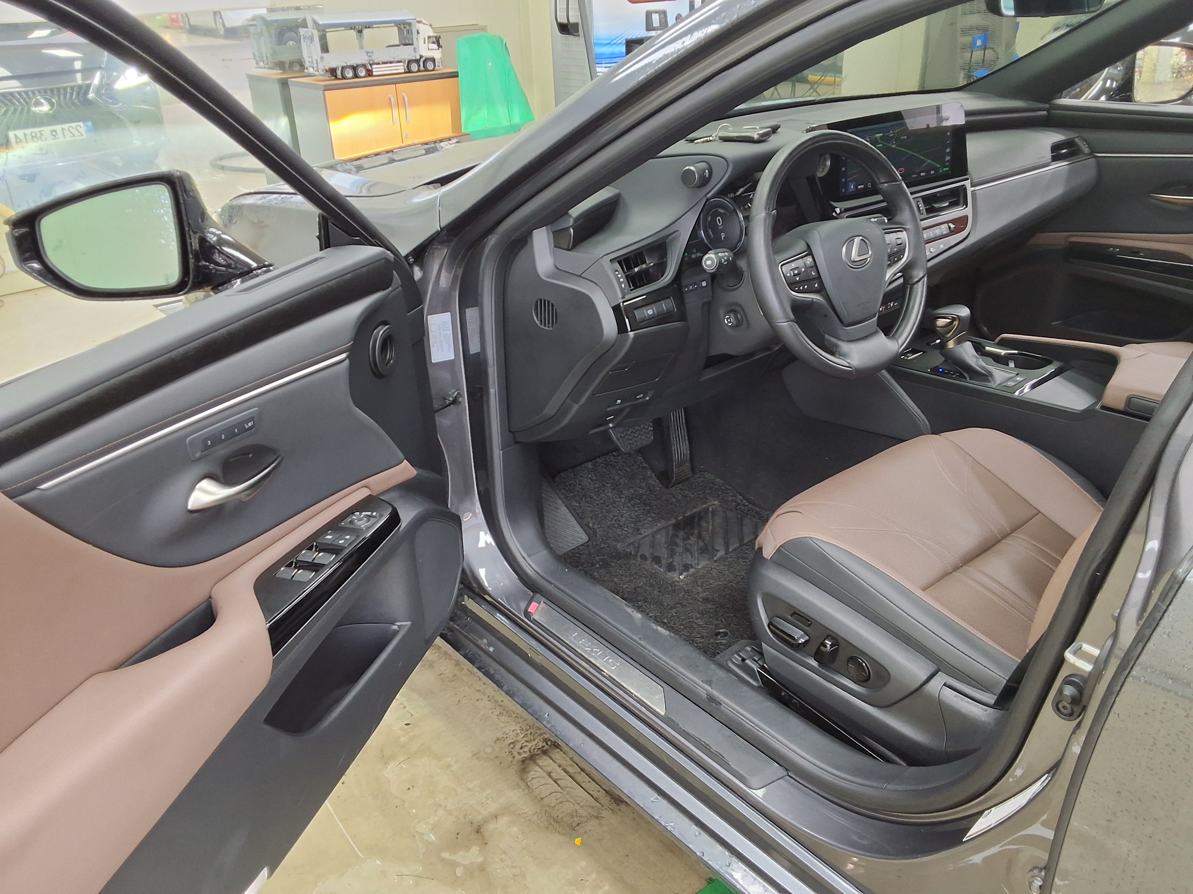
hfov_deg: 63.4
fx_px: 965
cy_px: 447
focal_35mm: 28
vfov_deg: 49.7
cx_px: 596
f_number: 1.9
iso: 160
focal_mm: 2.91
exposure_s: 1/40
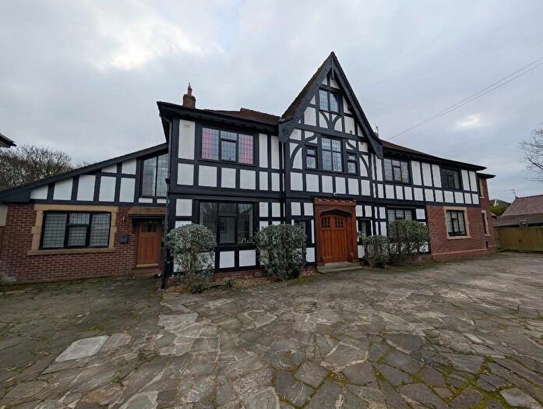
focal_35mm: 12
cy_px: 204
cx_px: 272
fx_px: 189
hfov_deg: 110.4
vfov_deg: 94.7
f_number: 1.7
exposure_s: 1/604
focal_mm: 2.02
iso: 55
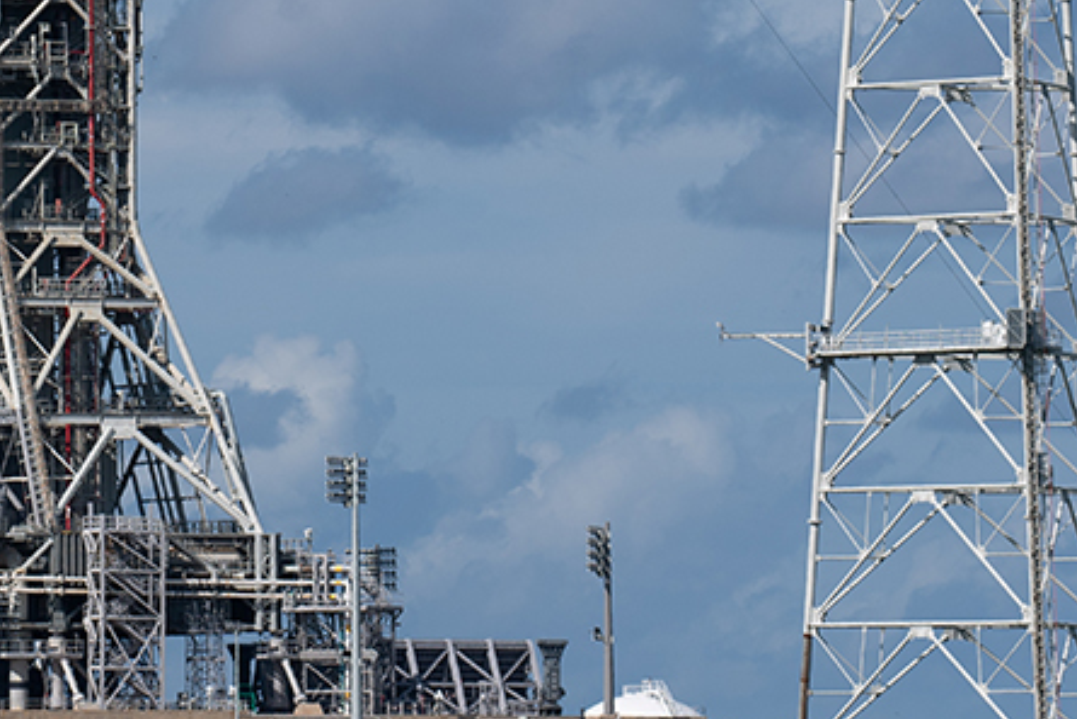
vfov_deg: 2.7
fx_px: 15321
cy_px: 73
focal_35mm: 512
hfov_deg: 4.0
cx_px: -17
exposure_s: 1/2000
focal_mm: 190
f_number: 5.6
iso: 100
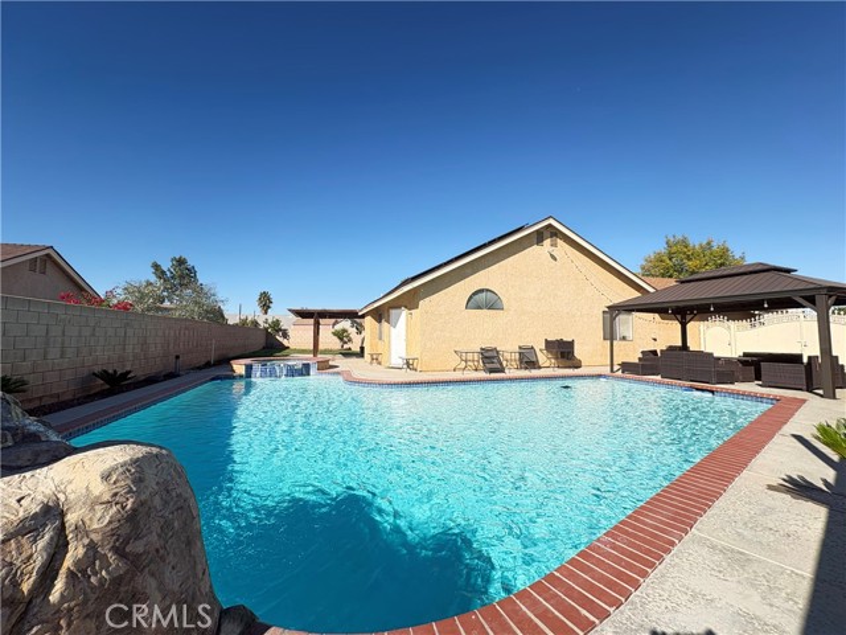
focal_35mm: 14
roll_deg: +0.3
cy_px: 318
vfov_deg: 85.7
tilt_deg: +3.5
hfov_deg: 102.1
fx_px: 342
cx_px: 423
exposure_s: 1/596
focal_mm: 2.22
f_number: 2.2
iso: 40
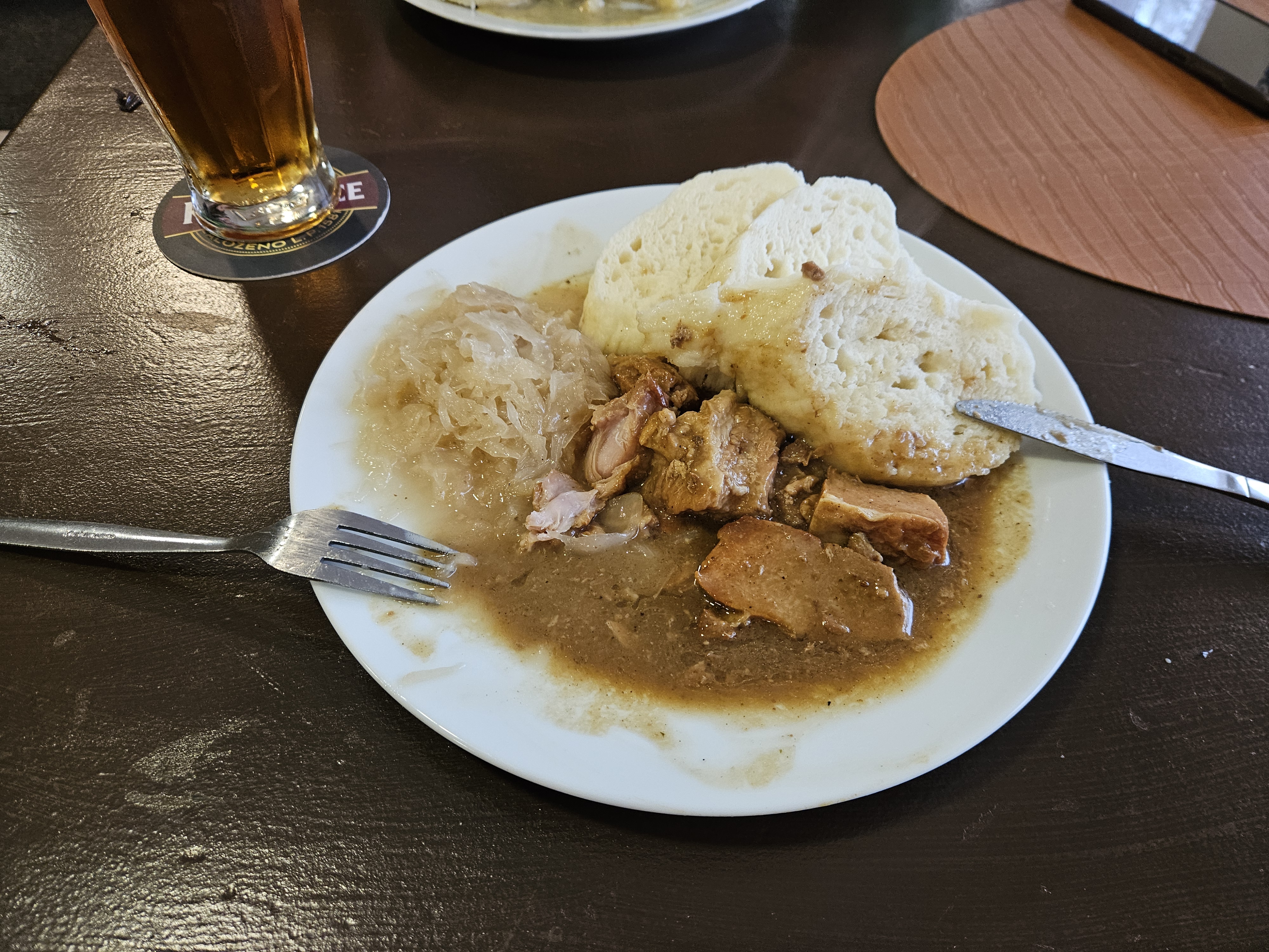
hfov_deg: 73.9
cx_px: 634
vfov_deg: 58.9
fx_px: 843
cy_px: 476
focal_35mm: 23
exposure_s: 1/100
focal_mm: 5.4
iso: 320
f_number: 1.8
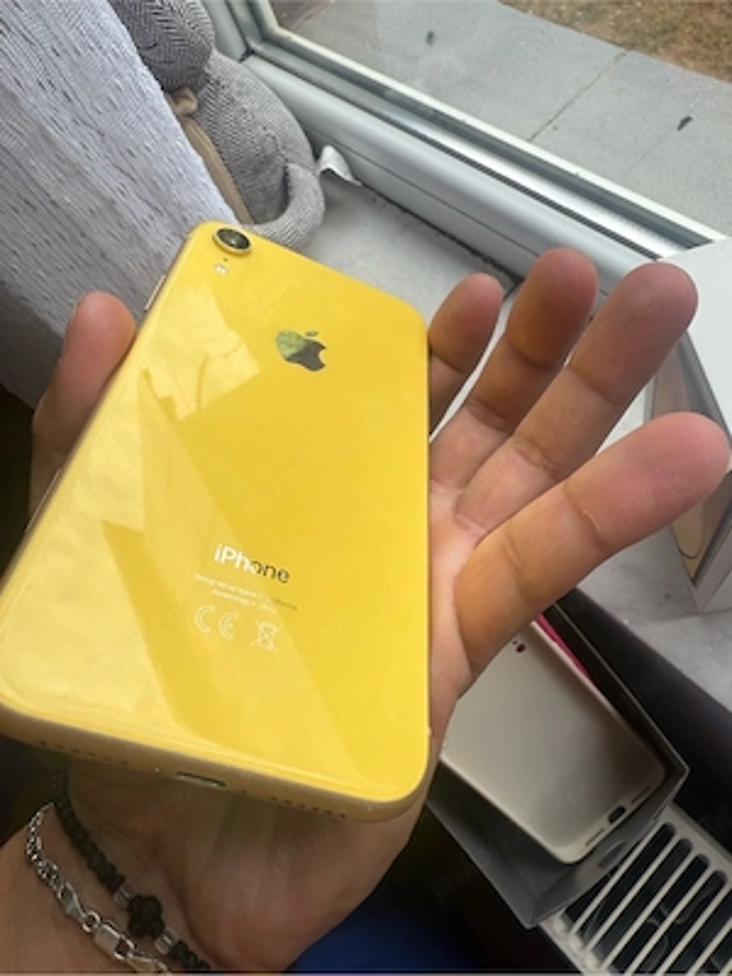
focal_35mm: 24
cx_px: 366
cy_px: 488
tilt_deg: -61.1
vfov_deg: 71.6
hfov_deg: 56.8
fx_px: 677
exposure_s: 1/269
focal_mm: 2.22
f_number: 2.2
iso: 40
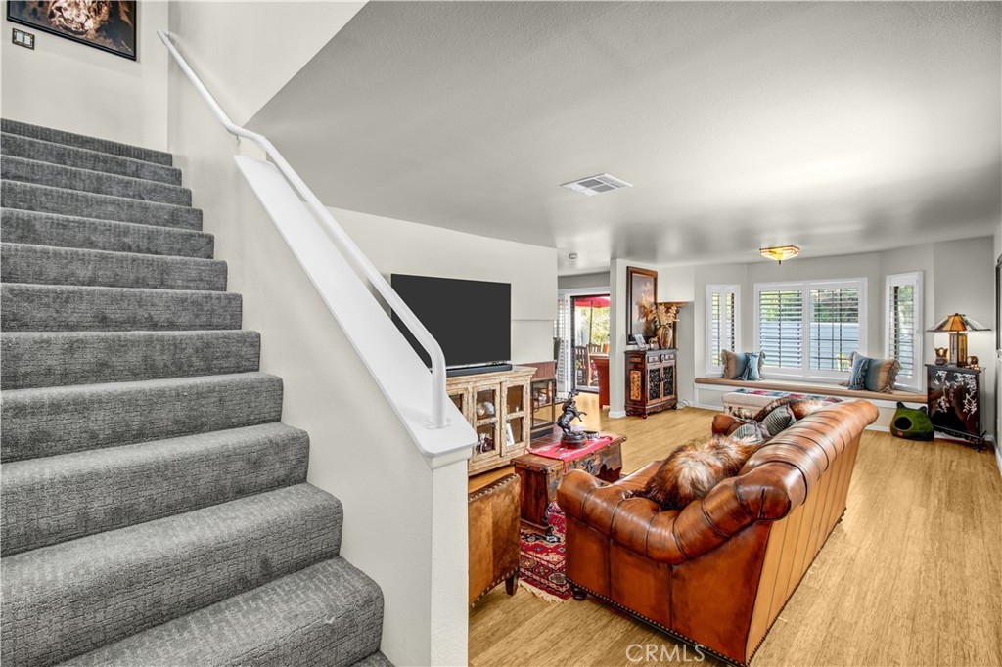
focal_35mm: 15
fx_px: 417
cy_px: 334
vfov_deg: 77.3
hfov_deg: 100.4
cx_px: 501
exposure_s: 1/10
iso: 400
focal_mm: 10
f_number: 8
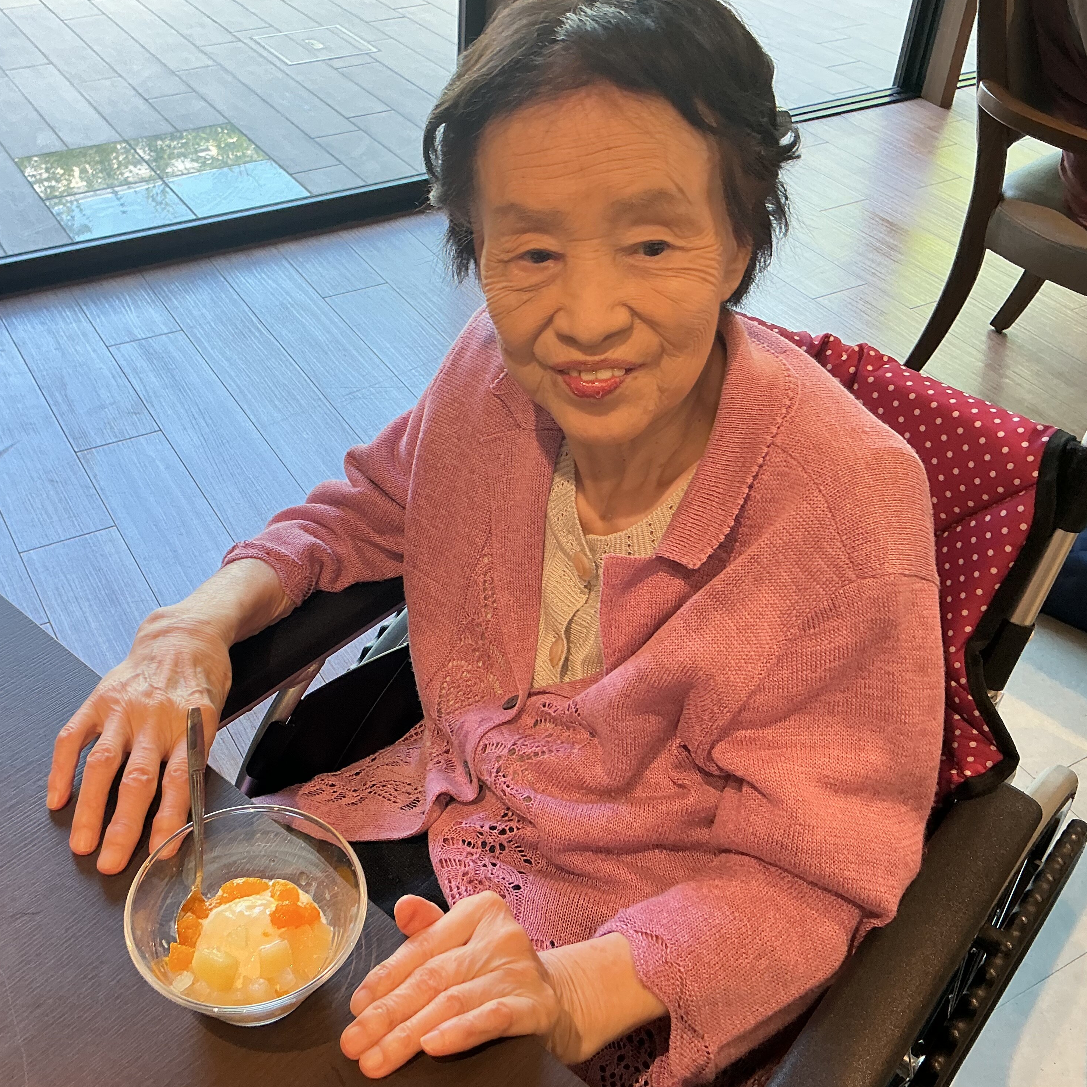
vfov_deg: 47.2
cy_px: 552
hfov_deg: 47.0
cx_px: 443
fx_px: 1243
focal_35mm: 35
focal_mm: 3
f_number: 1.8
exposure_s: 1/60
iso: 50
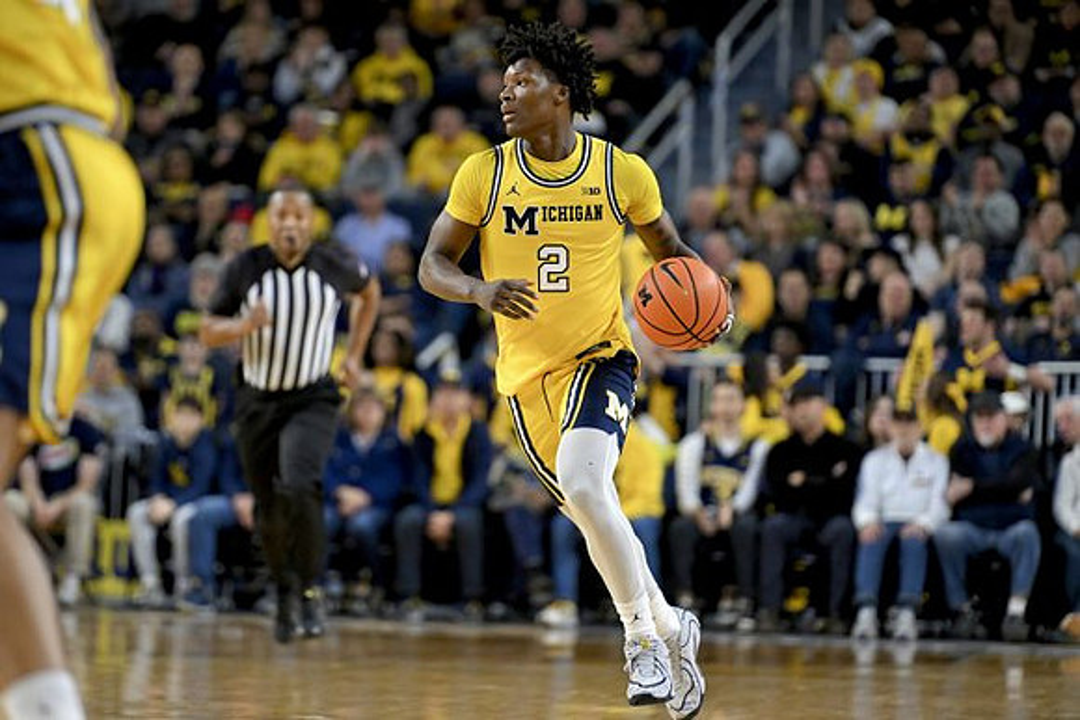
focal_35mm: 200
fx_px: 6001
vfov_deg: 6.9
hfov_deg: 10.3
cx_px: 540
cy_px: 360
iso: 2500
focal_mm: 200
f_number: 2.8
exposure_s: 1/1250
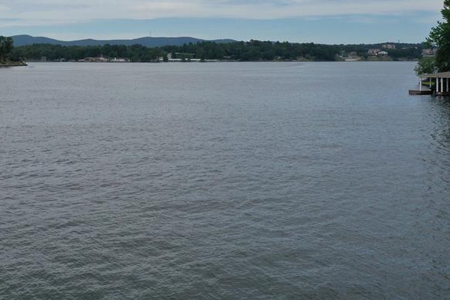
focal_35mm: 50
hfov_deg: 37.7
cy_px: 53
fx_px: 625
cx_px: 71
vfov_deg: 26.4
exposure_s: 1/640
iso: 100
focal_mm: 10.26
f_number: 6.3
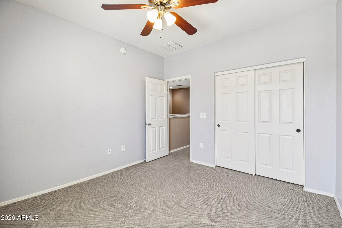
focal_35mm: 15
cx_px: 171
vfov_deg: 77.3
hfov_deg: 100.4
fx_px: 142
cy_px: 114
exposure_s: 1/6
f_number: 8
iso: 400
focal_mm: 10
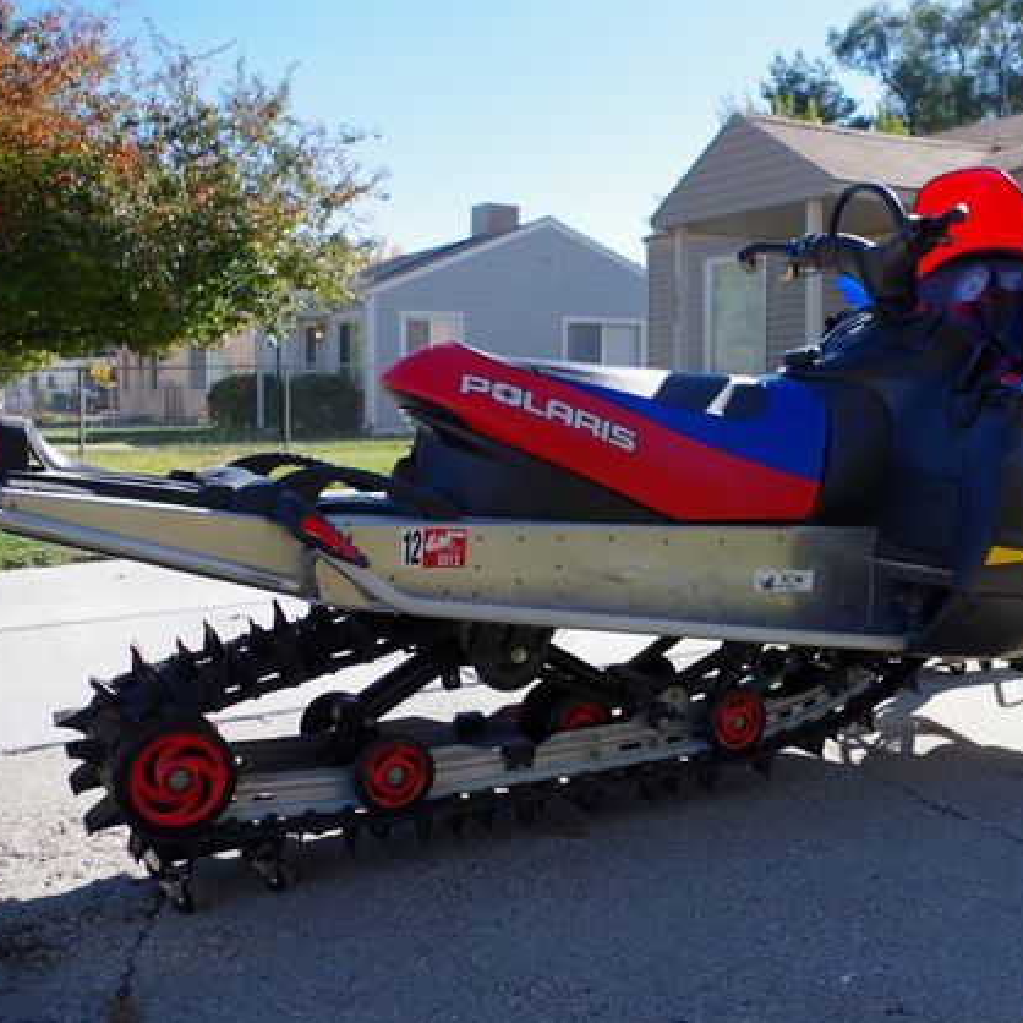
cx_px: 629
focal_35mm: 39
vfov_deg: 42.8
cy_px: 520
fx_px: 1304
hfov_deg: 42.6
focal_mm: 20
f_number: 5
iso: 200
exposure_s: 1/400
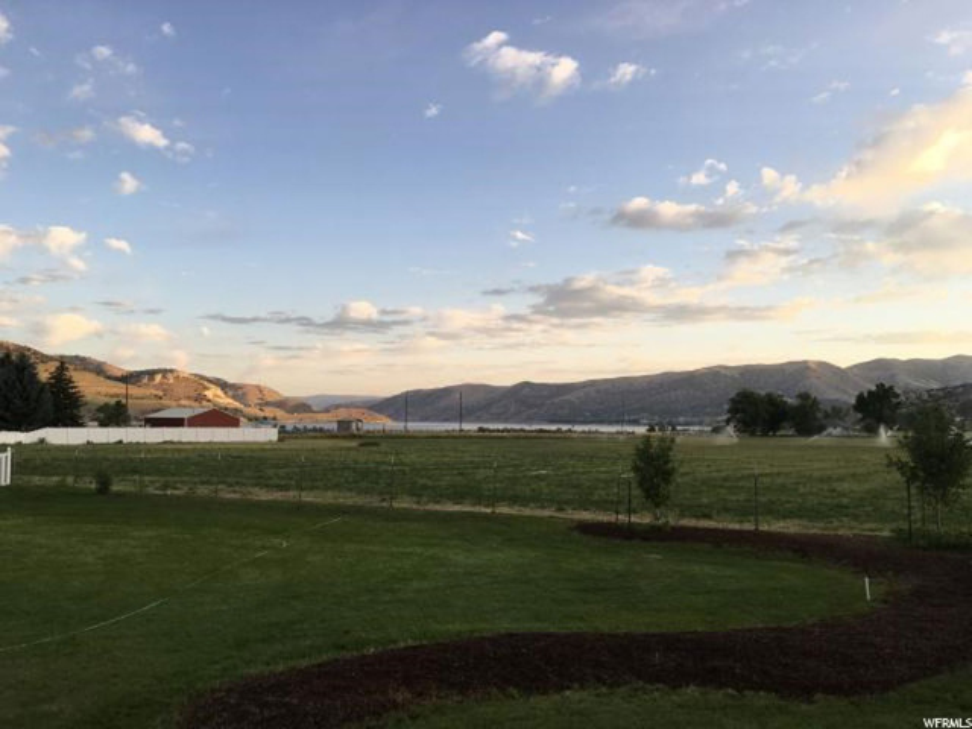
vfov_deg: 48.2
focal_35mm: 29
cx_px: 486
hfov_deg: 61.7
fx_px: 814
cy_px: 364
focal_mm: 4.15
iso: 25
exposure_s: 1/334
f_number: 2.2
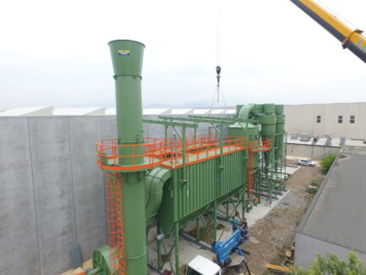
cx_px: 183
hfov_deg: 81.7
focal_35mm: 20
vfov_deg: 66.0
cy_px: 138
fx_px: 212
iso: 100
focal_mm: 3.61
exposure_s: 1/186
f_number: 2.8
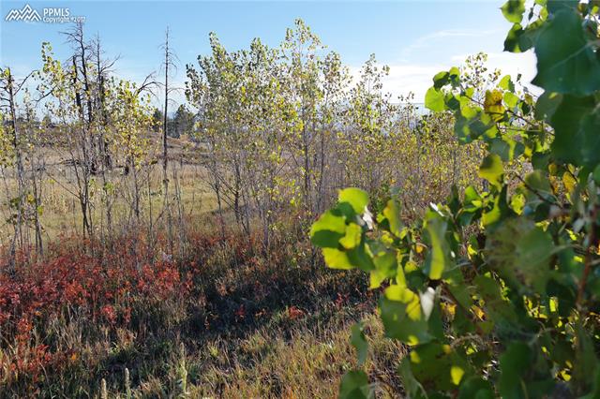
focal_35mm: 30
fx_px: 500
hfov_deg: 62.0
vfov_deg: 43.6
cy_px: 200
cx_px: 300
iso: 100
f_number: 5
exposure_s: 1/200
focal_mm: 20
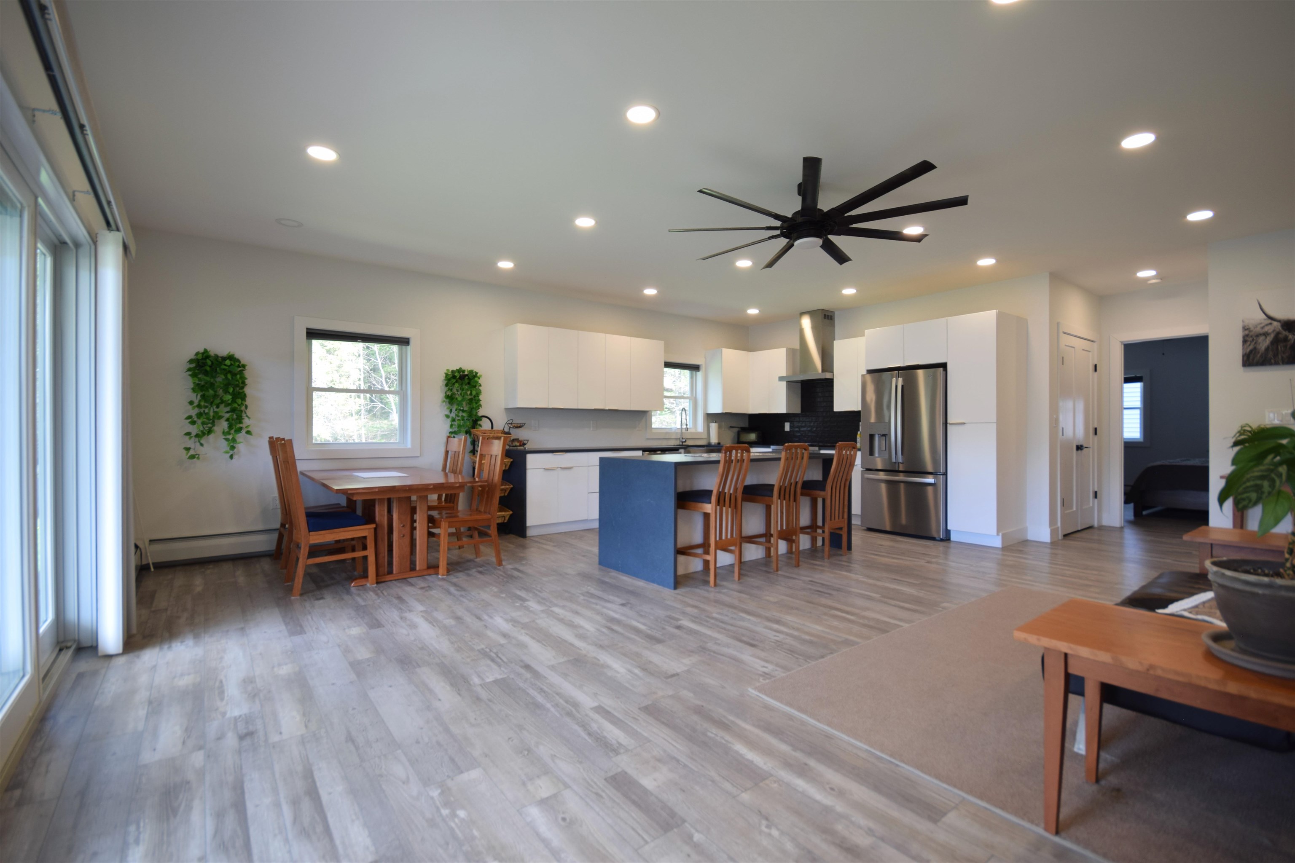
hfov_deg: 100.4
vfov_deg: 77.3
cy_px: 432
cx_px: 648
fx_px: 540
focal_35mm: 15
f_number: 6.3
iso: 200
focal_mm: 10
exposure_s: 1/20
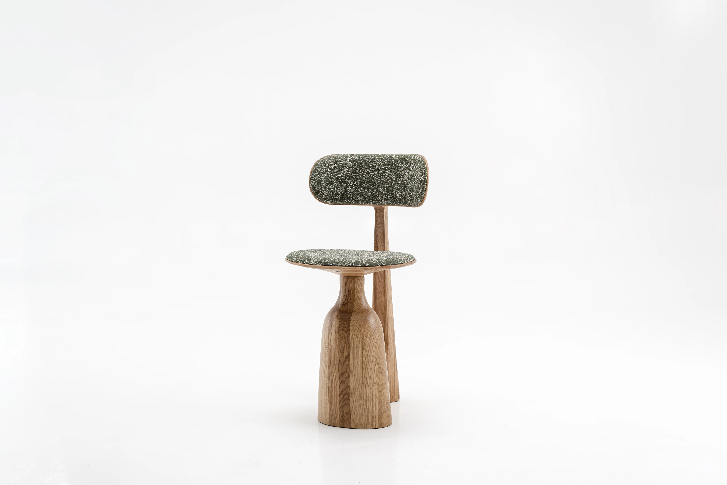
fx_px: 1010
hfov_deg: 39.6
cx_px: 364
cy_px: 242
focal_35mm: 50
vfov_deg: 27.0
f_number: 7.1
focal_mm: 50
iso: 200
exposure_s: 1/100
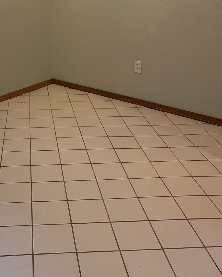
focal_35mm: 46
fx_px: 378
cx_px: 47
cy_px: 55
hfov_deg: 31.9
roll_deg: +1.1
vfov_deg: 38.8
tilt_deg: -12.1
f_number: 1.6
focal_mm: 5.96
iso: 200
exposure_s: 1/120
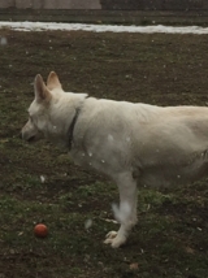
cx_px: -70
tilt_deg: -0.2
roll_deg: +1.0
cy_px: 29
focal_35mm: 139
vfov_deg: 14.1
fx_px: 1116
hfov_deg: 10.4
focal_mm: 4.15
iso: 32
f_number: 2.2
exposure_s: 1/590
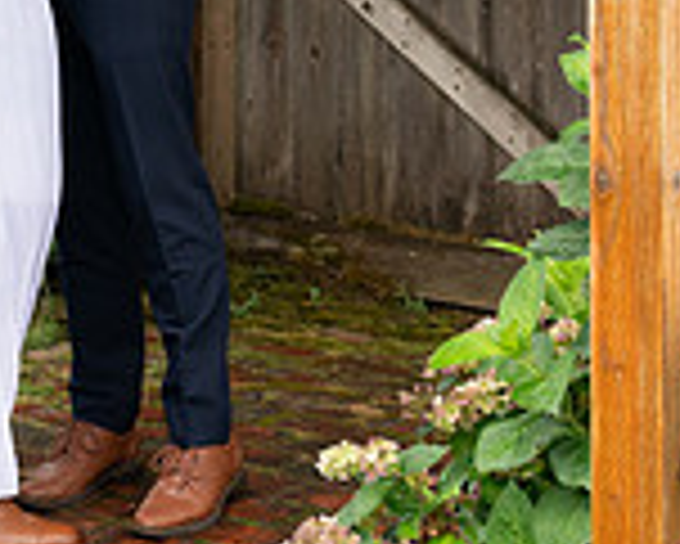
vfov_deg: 10.2
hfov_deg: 12.8
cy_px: -308
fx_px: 2940
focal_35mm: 146
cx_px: -195
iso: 400
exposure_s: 1/320
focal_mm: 35
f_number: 4.5
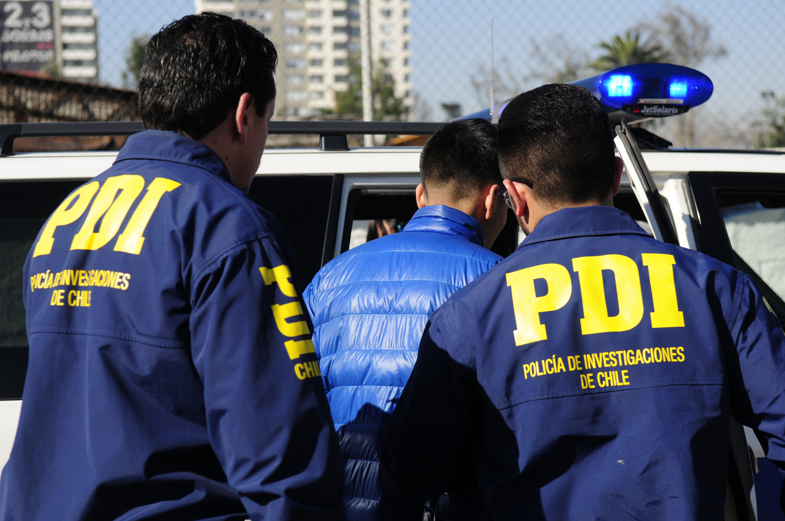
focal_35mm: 72
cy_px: 260
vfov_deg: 18.9
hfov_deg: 28.1
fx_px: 1568
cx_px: 392
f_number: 4.5
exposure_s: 1/1250
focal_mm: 48
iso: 200
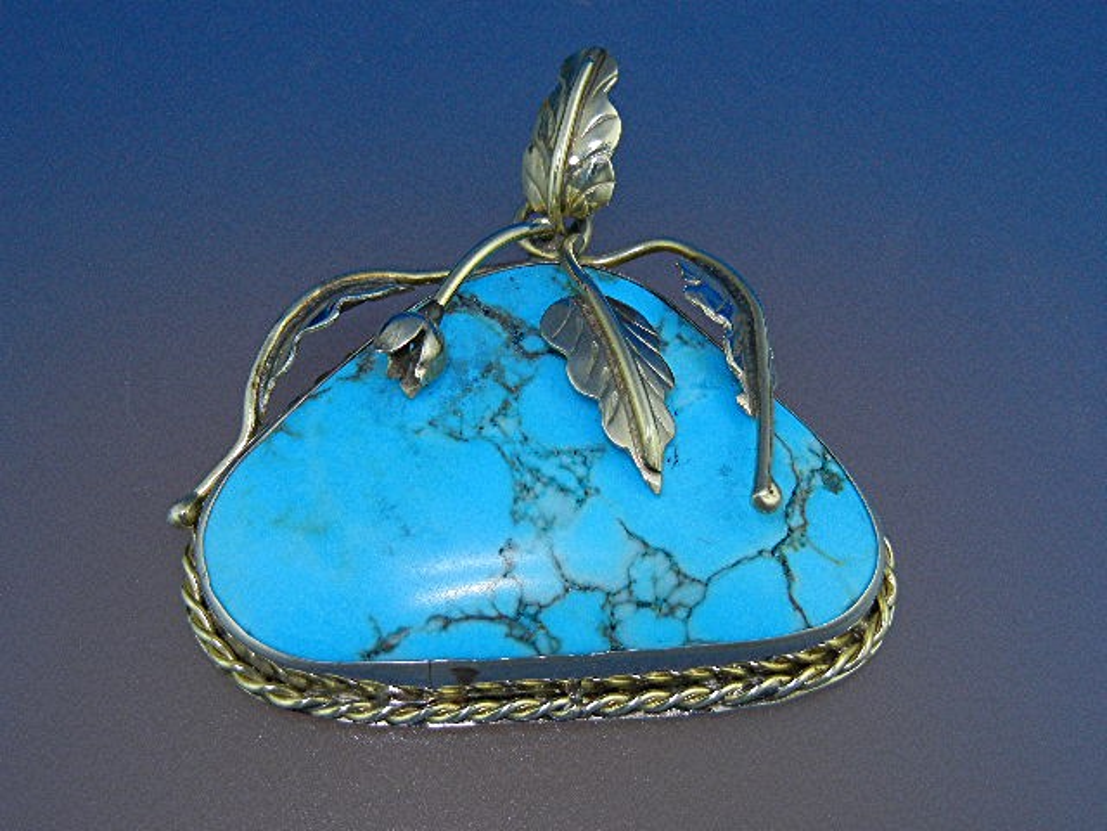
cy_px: 416
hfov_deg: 28.6
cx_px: 554
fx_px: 2175
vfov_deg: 21.6
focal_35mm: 68
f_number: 4.1
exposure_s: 1/30
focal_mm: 12.2
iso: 200
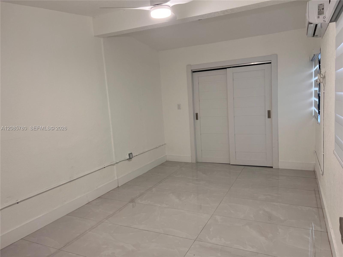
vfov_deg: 53.1
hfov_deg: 67.3
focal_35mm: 26
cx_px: 172
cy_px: 128
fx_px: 258
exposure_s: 1/60
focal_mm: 5.7
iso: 64
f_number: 1.5
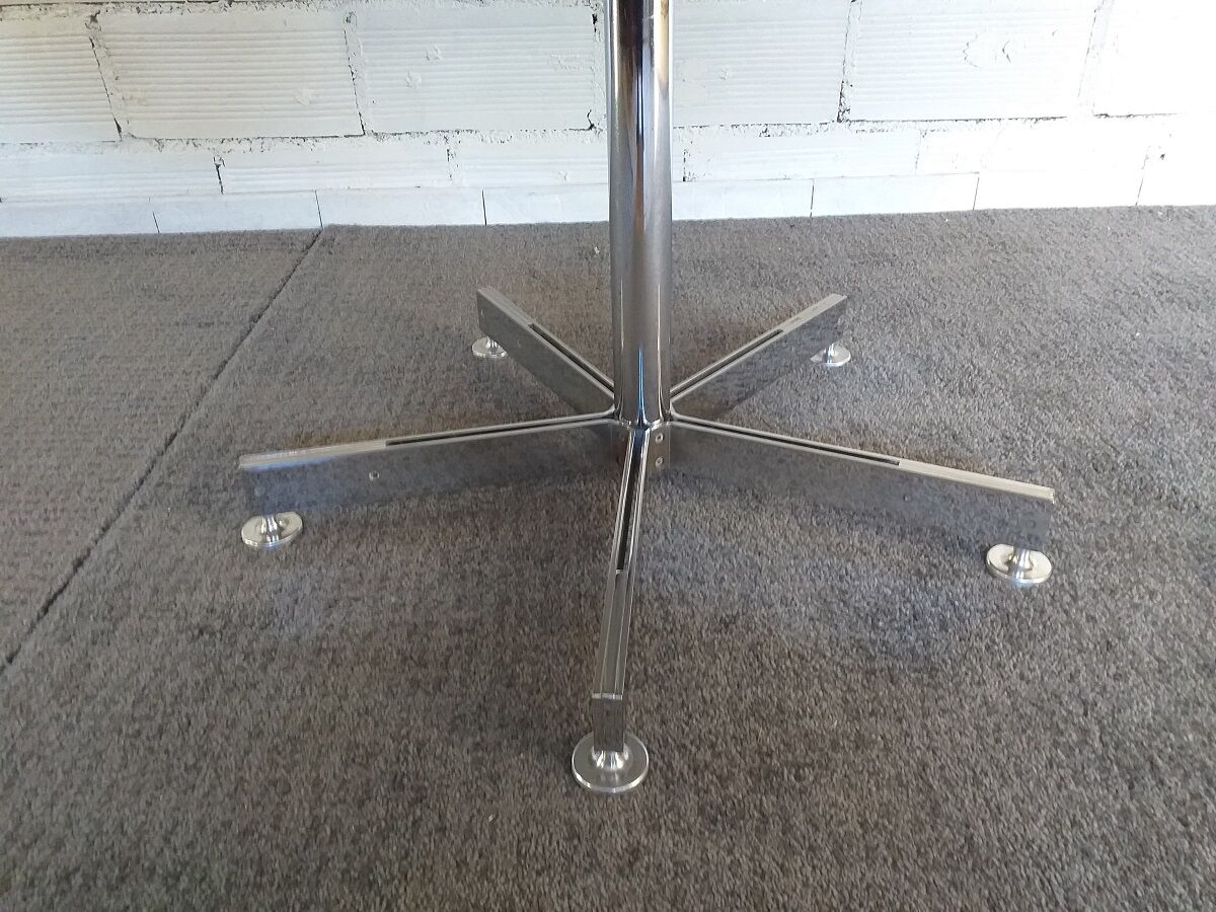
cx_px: 608
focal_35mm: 26
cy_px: 456
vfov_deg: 53.1
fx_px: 913
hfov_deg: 67.3
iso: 200
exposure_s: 1/25
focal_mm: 3.6
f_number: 1.9
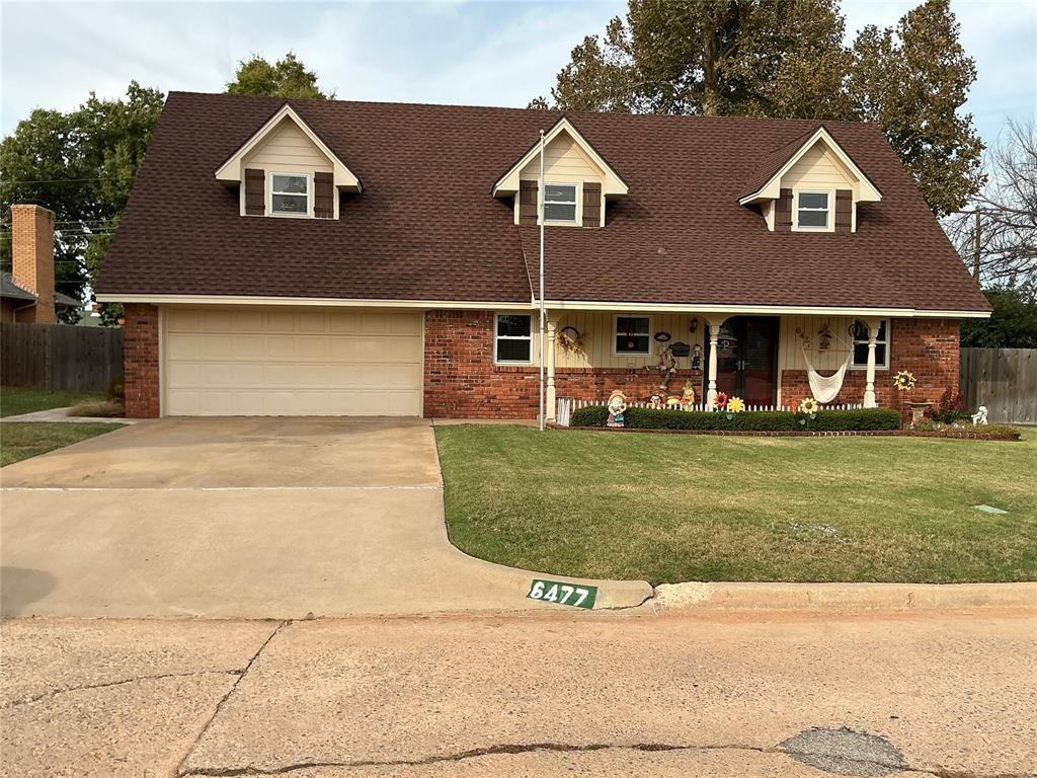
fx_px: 869
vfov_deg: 48.2
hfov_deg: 61.7
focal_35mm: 29
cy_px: 389
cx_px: 518
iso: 25
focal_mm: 3
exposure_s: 1/1168
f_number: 1.8
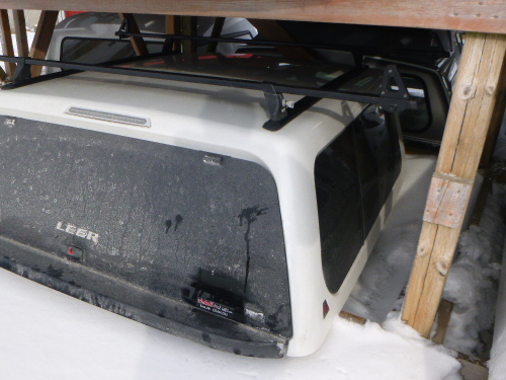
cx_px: 193
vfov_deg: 44.1
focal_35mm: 32
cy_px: 203
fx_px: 468
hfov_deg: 56.2
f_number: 3.9
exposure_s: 1/320
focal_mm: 4.5
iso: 100
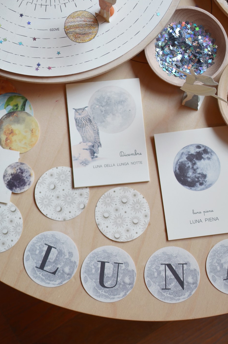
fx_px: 578
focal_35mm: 61
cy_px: 153
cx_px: 111
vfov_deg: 33.1
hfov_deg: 22.3
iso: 280
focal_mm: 35
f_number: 1.8
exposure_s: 1/100
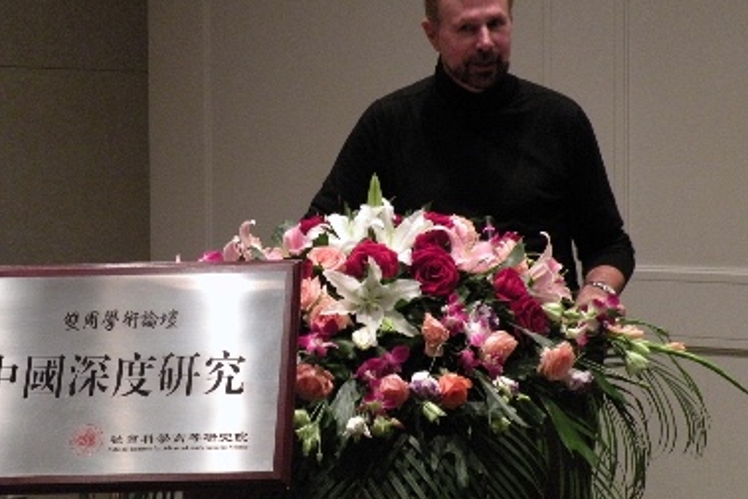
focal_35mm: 103
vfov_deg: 13.3
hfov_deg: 19.8
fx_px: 2140
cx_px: 345
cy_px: 202
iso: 400
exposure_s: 1/34
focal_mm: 14.9
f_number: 4
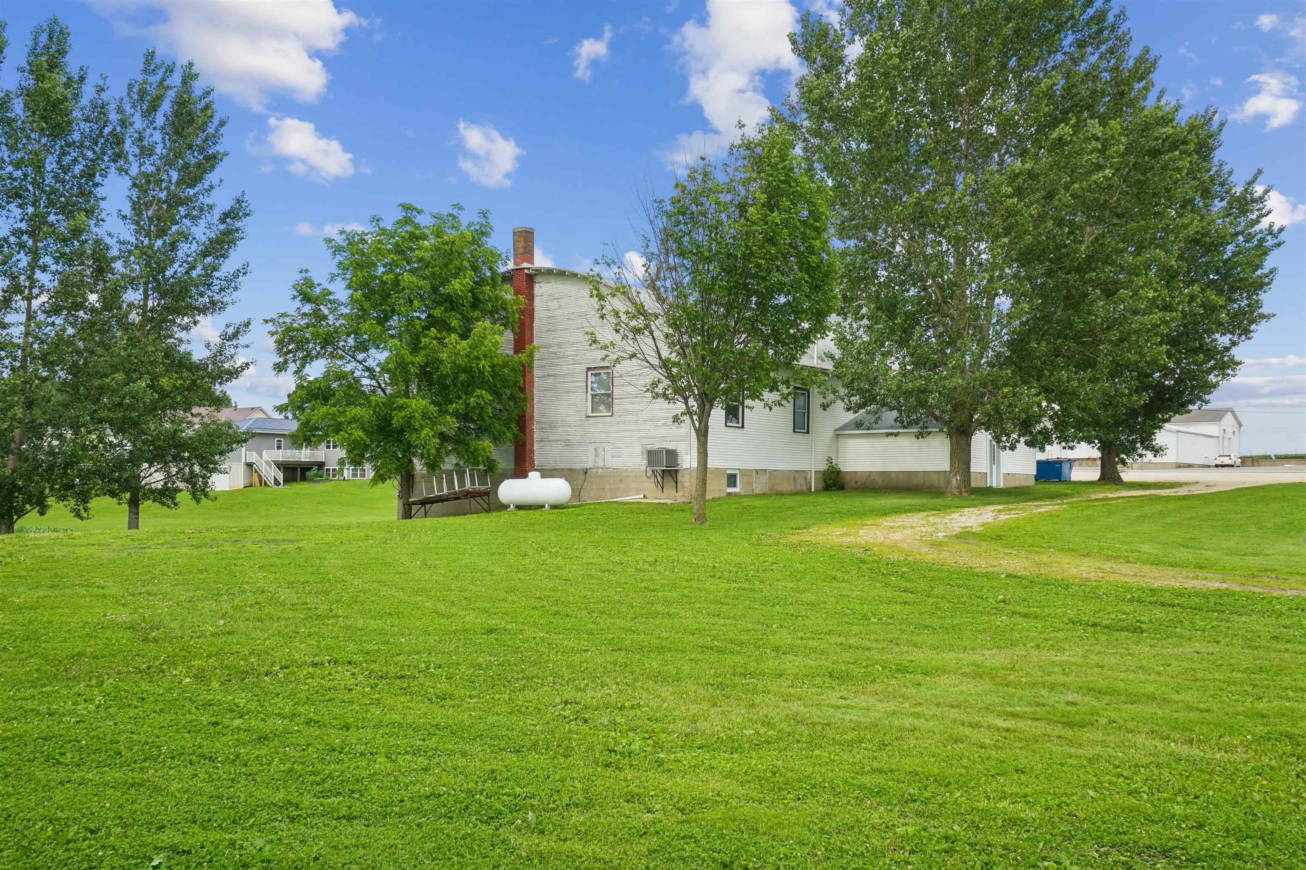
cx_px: 653
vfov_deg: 42.3
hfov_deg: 60.3
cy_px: 435
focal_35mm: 31
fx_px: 1125
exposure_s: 1/250
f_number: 16
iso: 800
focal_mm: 31
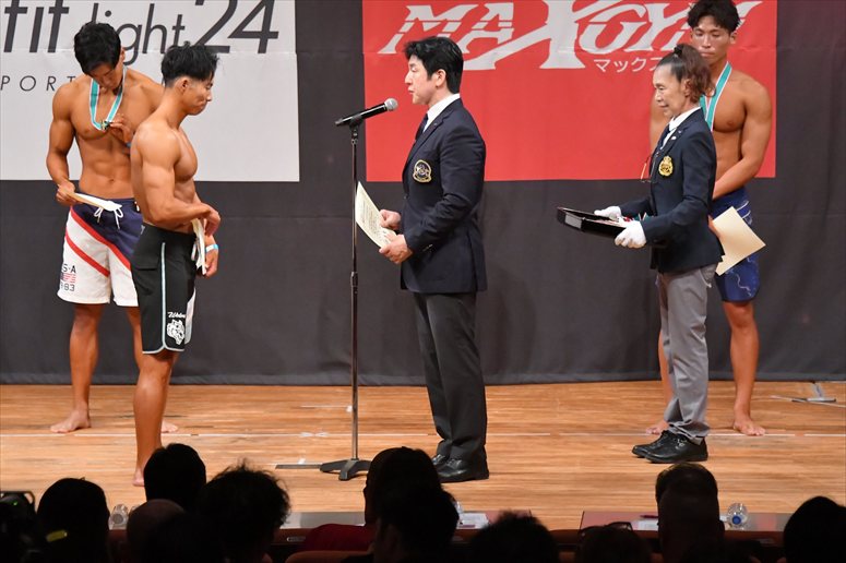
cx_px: 423
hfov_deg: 8.6
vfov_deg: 5.7
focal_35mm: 240
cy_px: 282
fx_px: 5637
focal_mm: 160
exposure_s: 1/400
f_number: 5.6
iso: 9000
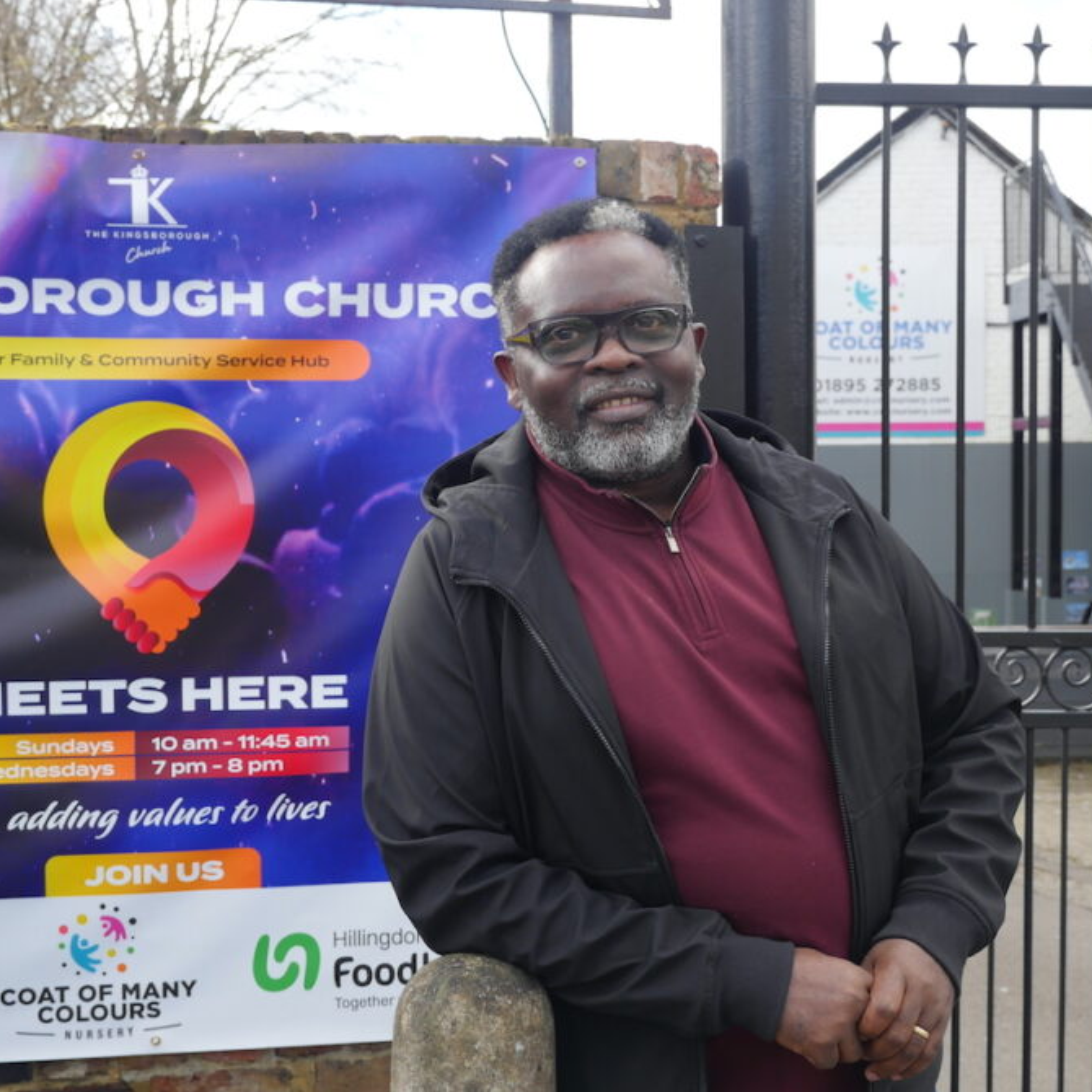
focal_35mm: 54
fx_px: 1927
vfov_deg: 31.6
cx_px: 541
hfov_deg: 31.6
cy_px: 587
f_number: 4
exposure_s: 1/200
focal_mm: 20
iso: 200
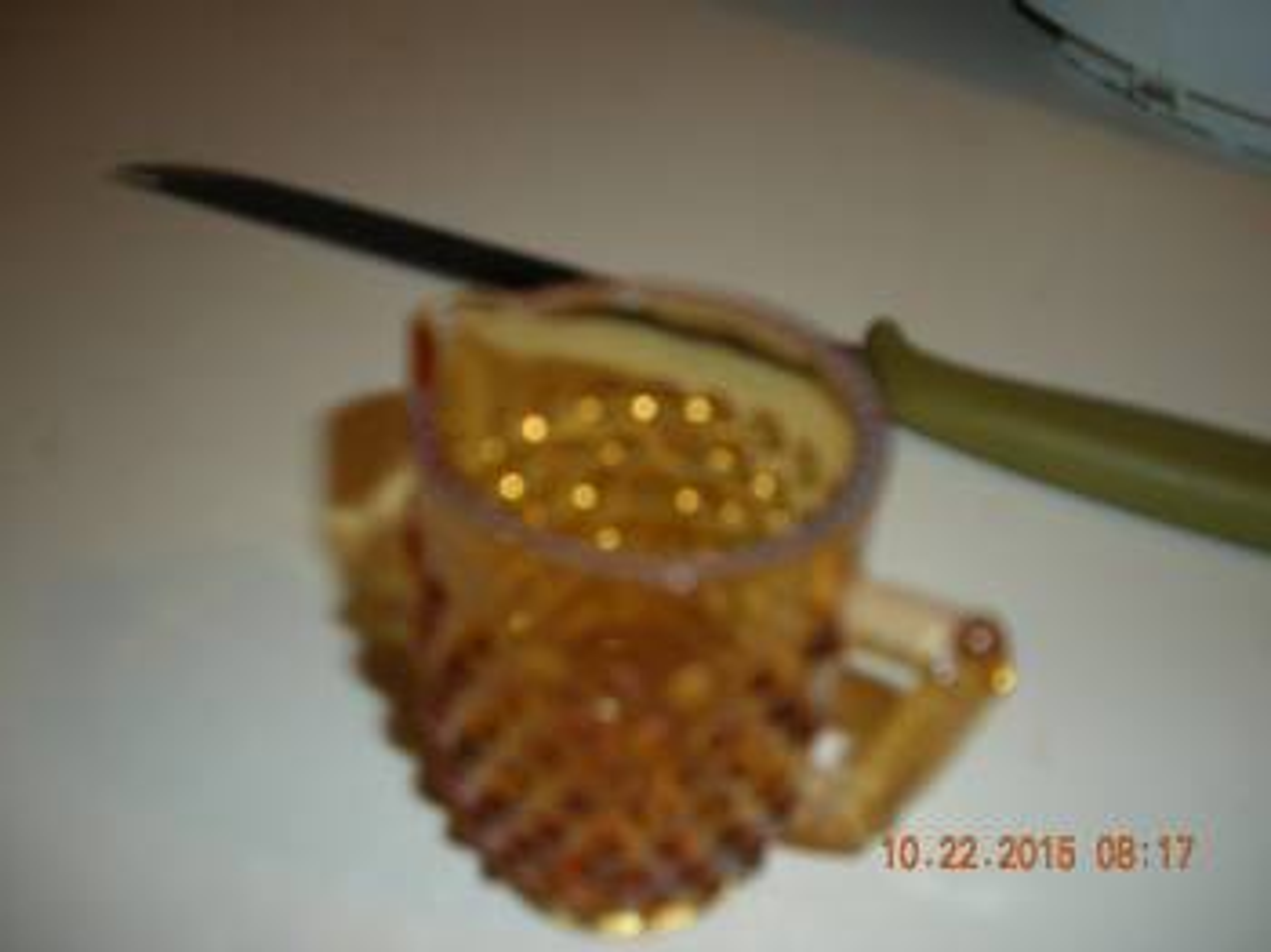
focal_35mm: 37
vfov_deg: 38.6
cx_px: 636
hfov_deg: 50.2
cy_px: 476
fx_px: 1358
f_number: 2.8
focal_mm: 7.9
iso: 64
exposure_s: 1/30.7
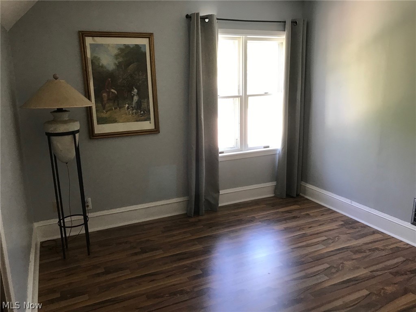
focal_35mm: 28
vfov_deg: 49.7
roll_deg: +0.9
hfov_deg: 63.4
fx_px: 336
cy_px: 156
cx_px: 208
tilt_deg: -12.9
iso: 32
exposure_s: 1/24
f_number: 1.8
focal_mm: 3.99
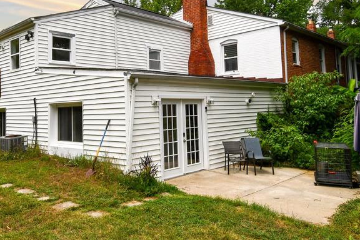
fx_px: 320
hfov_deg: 58.4
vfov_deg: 40.7
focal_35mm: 32
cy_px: 86
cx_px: 149
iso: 100
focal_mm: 12
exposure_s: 1/320
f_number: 9
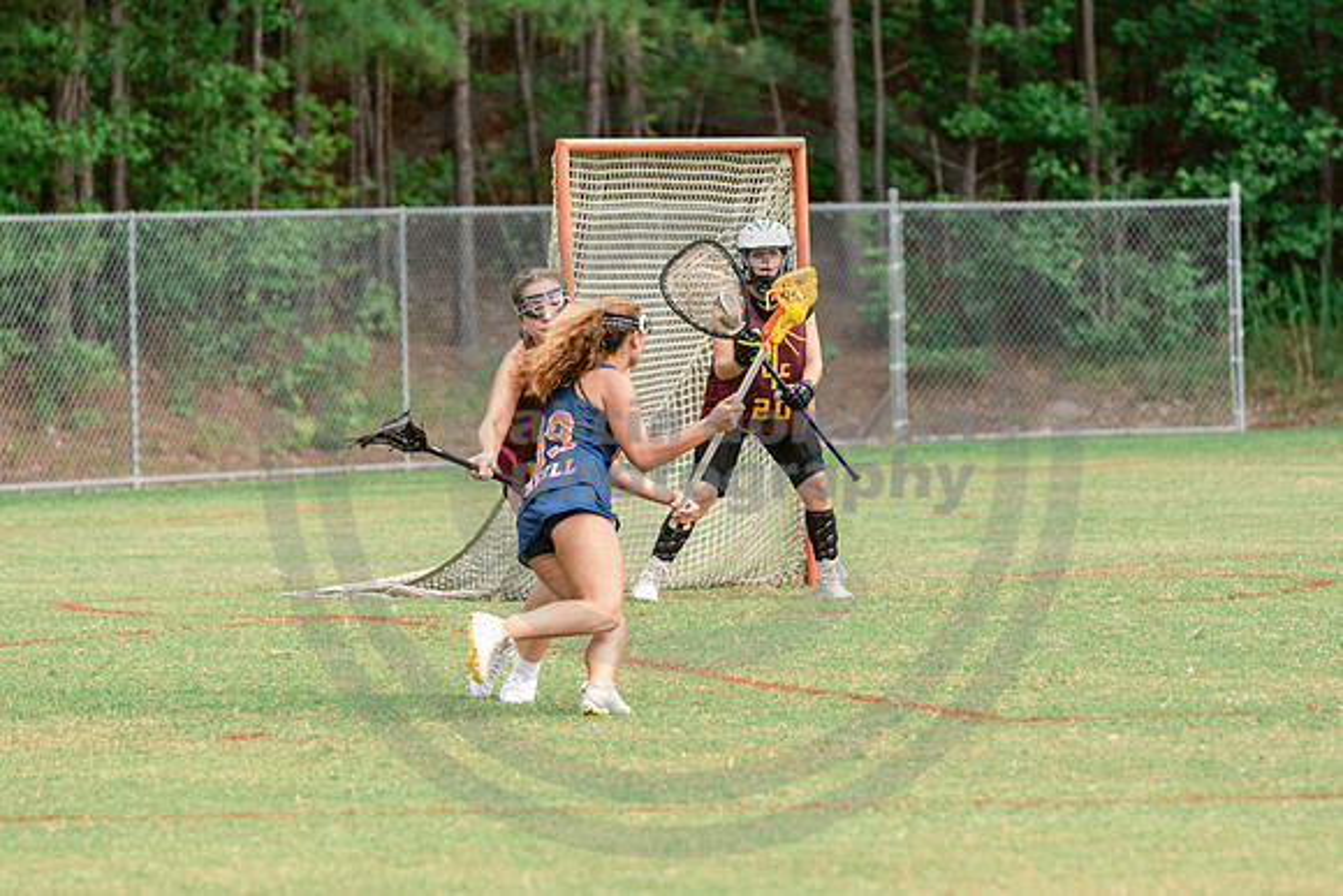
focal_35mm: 259
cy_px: 540
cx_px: 666
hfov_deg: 7.9
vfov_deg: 5.3
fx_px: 9676
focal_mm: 200
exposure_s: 1/1000
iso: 250
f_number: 4
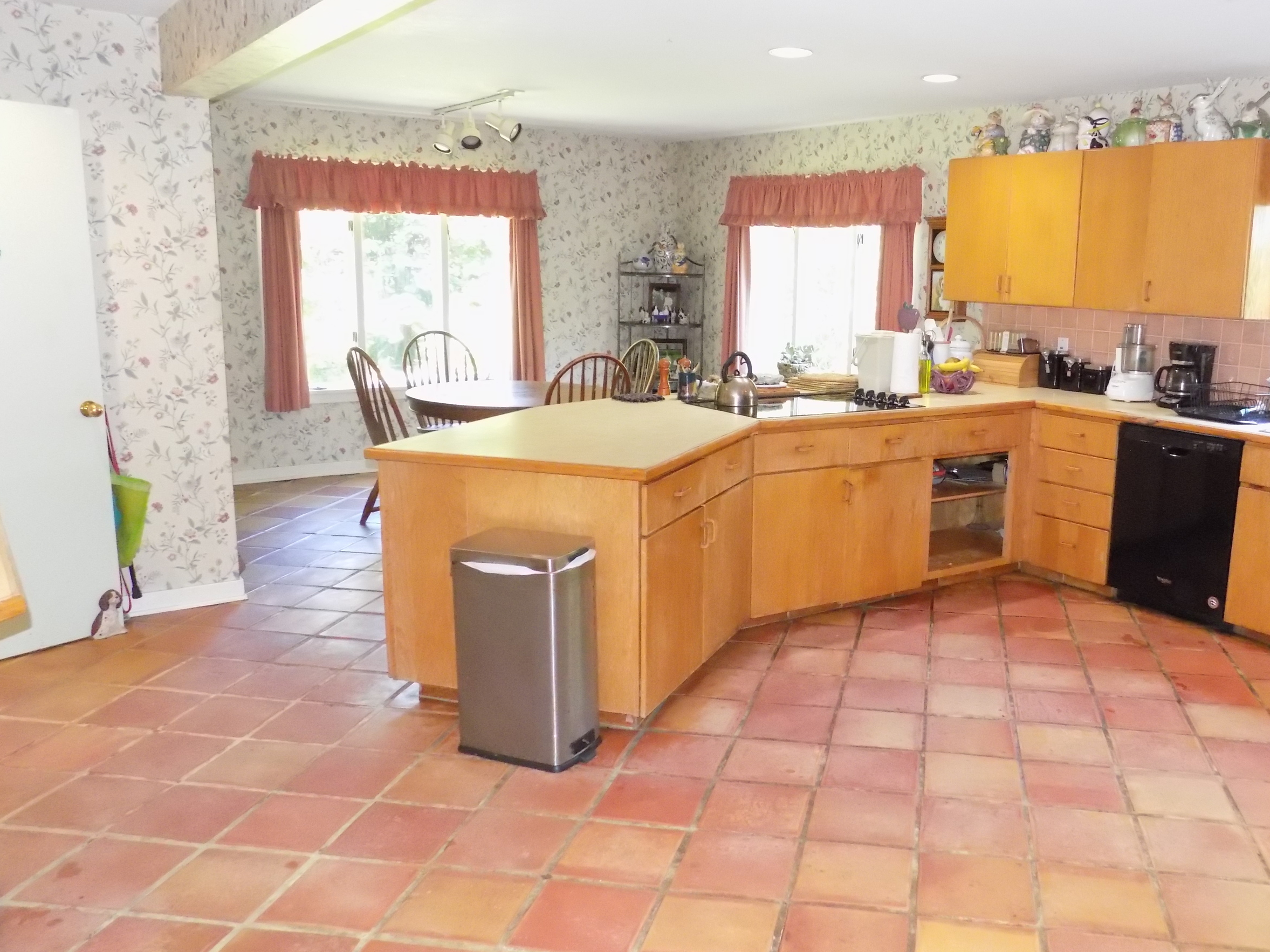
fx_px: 1101
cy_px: 471
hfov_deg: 59.3
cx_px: 778
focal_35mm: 30
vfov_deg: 46.8
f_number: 3.1
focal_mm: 4
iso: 640
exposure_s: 1/30
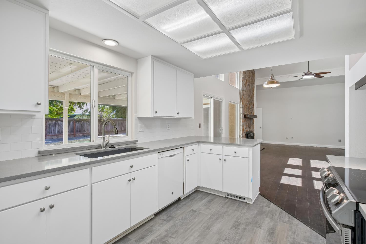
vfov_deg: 70.4
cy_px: 122
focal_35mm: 17
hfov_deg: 93.3
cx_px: 183
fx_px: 173
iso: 250
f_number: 8
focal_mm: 17
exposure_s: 1/30
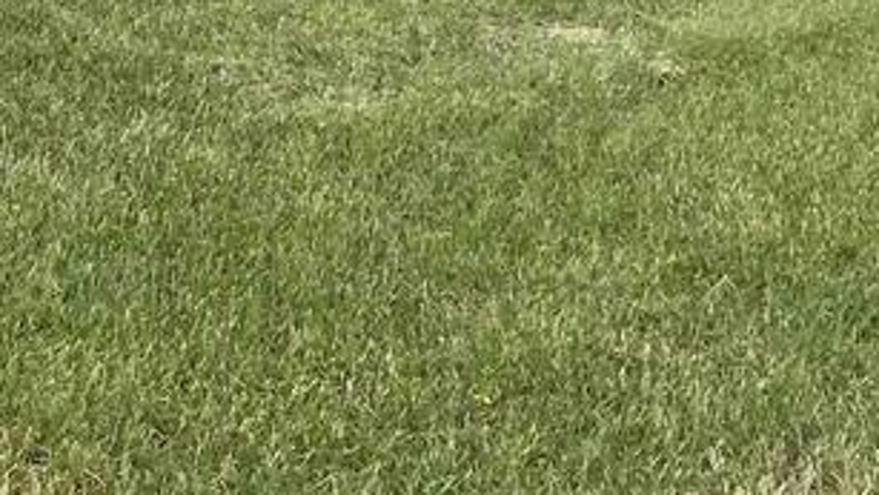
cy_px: -69
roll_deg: +0.7
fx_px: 3101
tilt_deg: -14.9
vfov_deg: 9.0
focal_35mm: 133
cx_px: -258
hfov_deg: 15.4
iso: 32
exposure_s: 1/1701
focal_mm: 4.25
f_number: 1.8
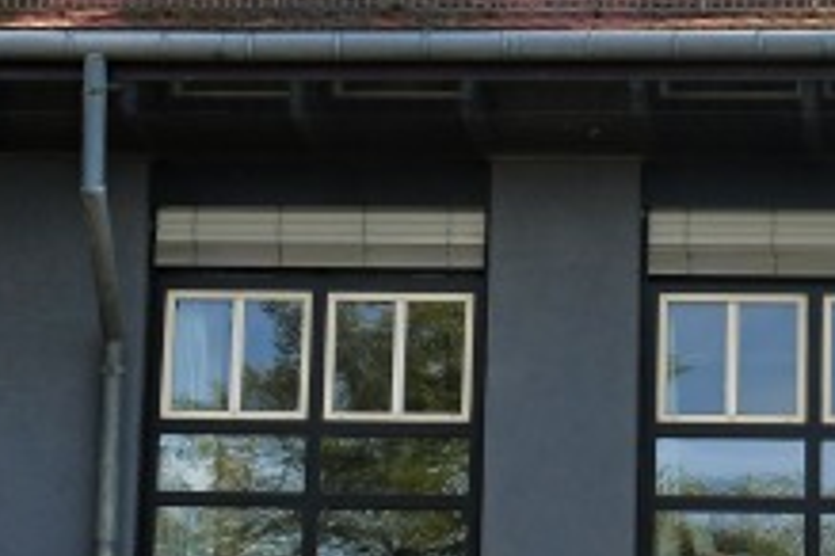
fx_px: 4314
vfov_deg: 7.3
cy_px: -80
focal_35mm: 186
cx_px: 473
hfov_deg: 11.1
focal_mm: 34
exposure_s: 1/400
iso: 200
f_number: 8
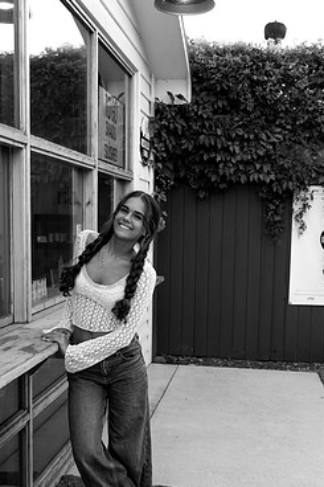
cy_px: 273
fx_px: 595
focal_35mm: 44
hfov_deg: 30.5
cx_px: 155
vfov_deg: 44.4
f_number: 4
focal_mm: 36
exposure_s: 1/800
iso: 1600
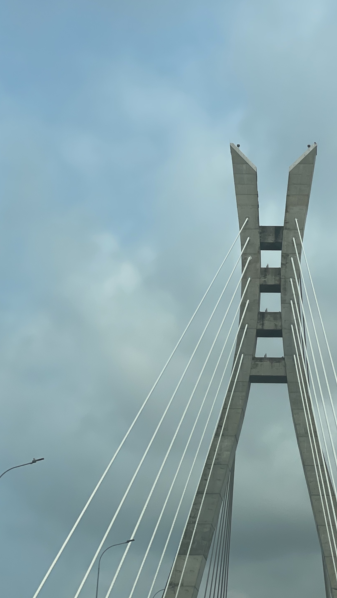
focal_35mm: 79
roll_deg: +0.0
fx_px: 1255
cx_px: 278
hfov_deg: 15.2
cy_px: 256
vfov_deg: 26.8
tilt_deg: +21.4
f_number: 2
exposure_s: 1/2283
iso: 32
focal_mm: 6
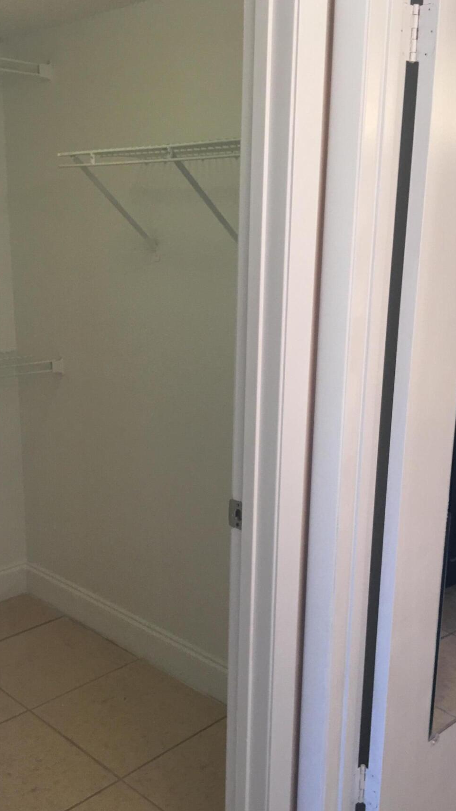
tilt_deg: -13.4
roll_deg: +0.5
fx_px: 795
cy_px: 443
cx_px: 214
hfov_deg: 32.0
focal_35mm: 37
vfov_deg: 53.9
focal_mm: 4.15
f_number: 2.2
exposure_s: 1/30
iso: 32
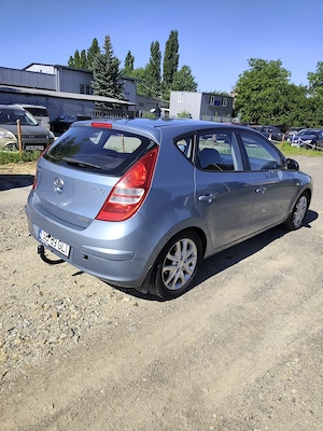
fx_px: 286
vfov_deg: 73.9
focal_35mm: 23
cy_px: 216
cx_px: 162
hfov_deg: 58.9
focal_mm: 6.19
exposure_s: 1/621
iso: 50
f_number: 1.65
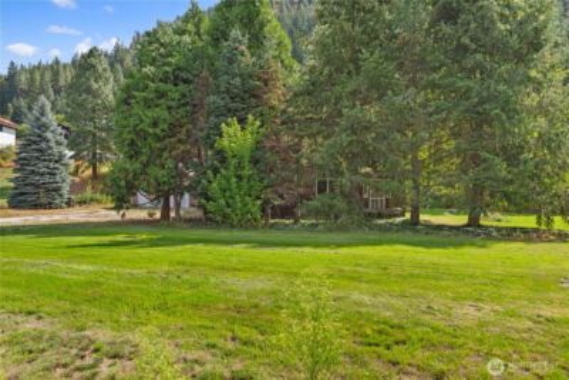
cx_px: 284
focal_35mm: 30
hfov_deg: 61.9
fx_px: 474
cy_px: 190
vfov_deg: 43.6
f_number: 7.1
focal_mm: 30
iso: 100
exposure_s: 1/500
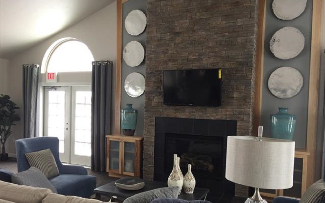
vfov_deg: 40.5
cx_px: 163
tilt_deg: -1.4
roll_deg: -0.6
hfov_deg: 61.2
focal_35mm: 31
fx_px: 275
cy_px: 118
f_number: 2.2
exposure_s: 1/40
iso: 32
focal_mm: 4.15
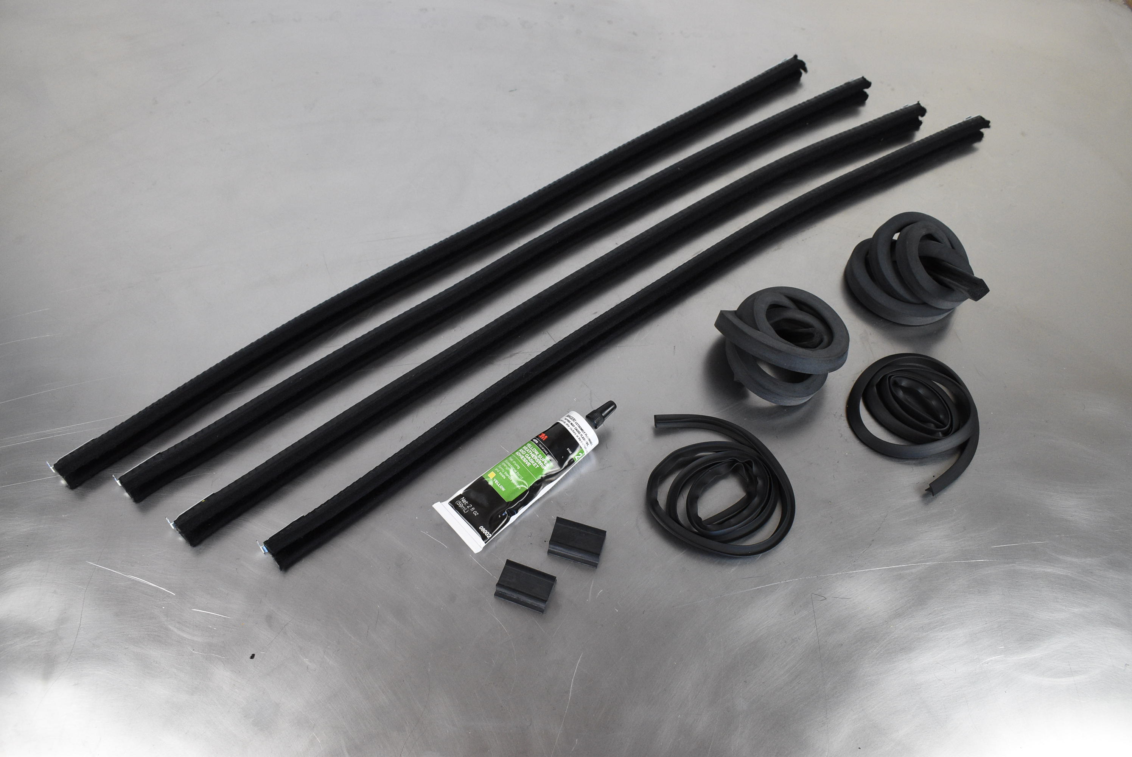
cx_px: 566
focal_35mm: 32
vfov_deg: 41.8
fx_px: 991
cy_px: 378
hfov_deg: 59.5
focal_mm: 21
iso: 1250
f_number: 6.3
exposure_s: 1/160
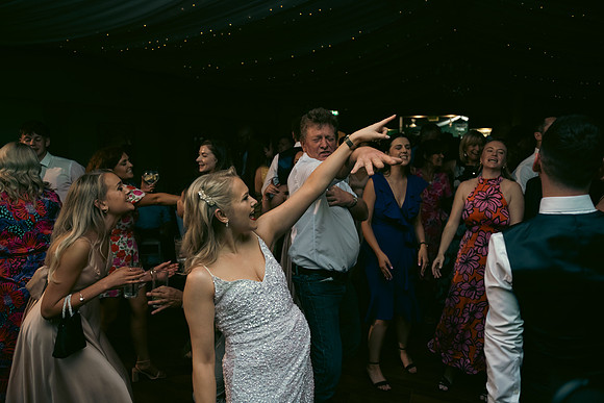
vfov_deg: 53.2
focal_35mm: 24
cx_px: 302
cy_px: 202
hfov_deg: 73.7
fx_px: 403
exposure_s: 1/160
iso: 800
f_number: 3.5
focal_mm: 24
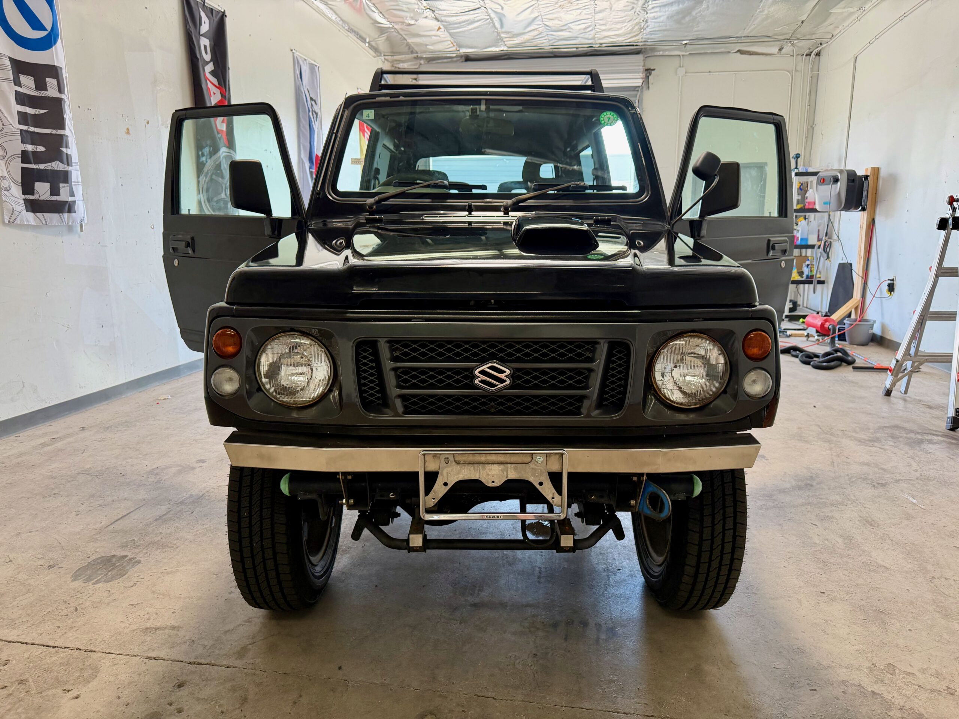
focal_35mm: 24
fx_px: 665
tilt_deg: -10.4
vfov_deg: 56.8
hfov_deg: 71.6
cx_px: 480
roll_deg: +0.4
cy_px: 360
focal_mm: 6.76
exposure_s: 1/120
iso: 200
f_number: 1.78
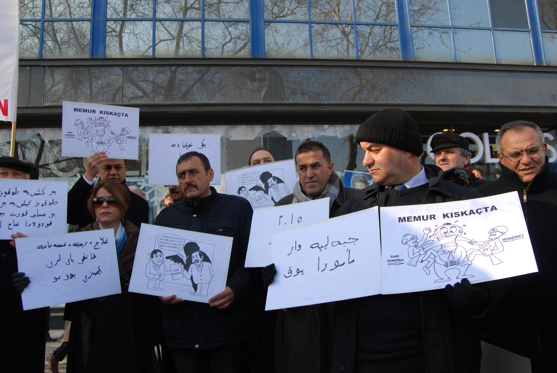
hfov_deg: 67.3
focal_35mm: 27
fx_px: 418
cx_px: 278
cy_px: 186
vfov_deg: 48.0
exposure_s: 1/125
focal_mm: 18
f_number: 5.6
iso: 110
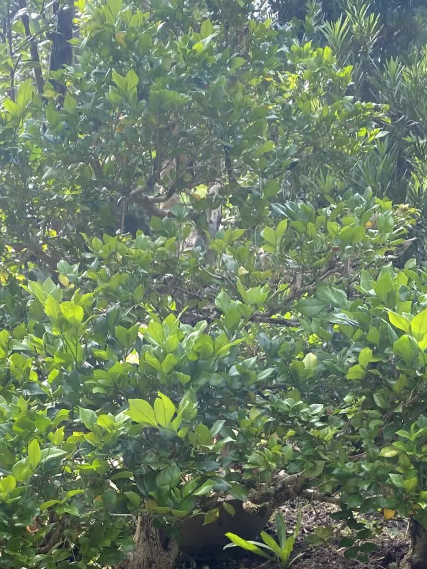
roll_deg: +0.0
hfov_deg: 26.9
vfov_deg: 33.2
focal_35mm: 54
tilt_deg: -20.8
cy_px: 541
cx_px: 155
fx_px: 889
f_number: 1.8
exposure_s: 1/485
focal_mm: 4.25
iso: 32
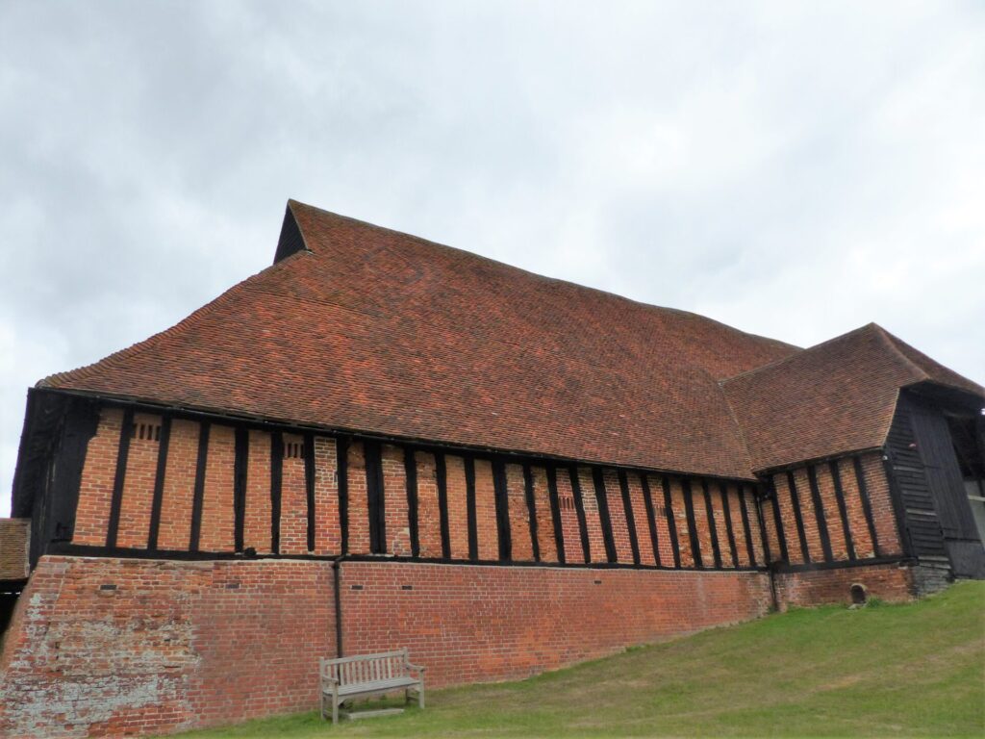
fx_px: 711
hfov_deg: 69.4
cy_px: 370
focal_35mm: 25
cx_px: 492
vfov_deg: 54.9
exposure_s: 1/800
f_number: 4
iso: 100
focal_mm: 4.5
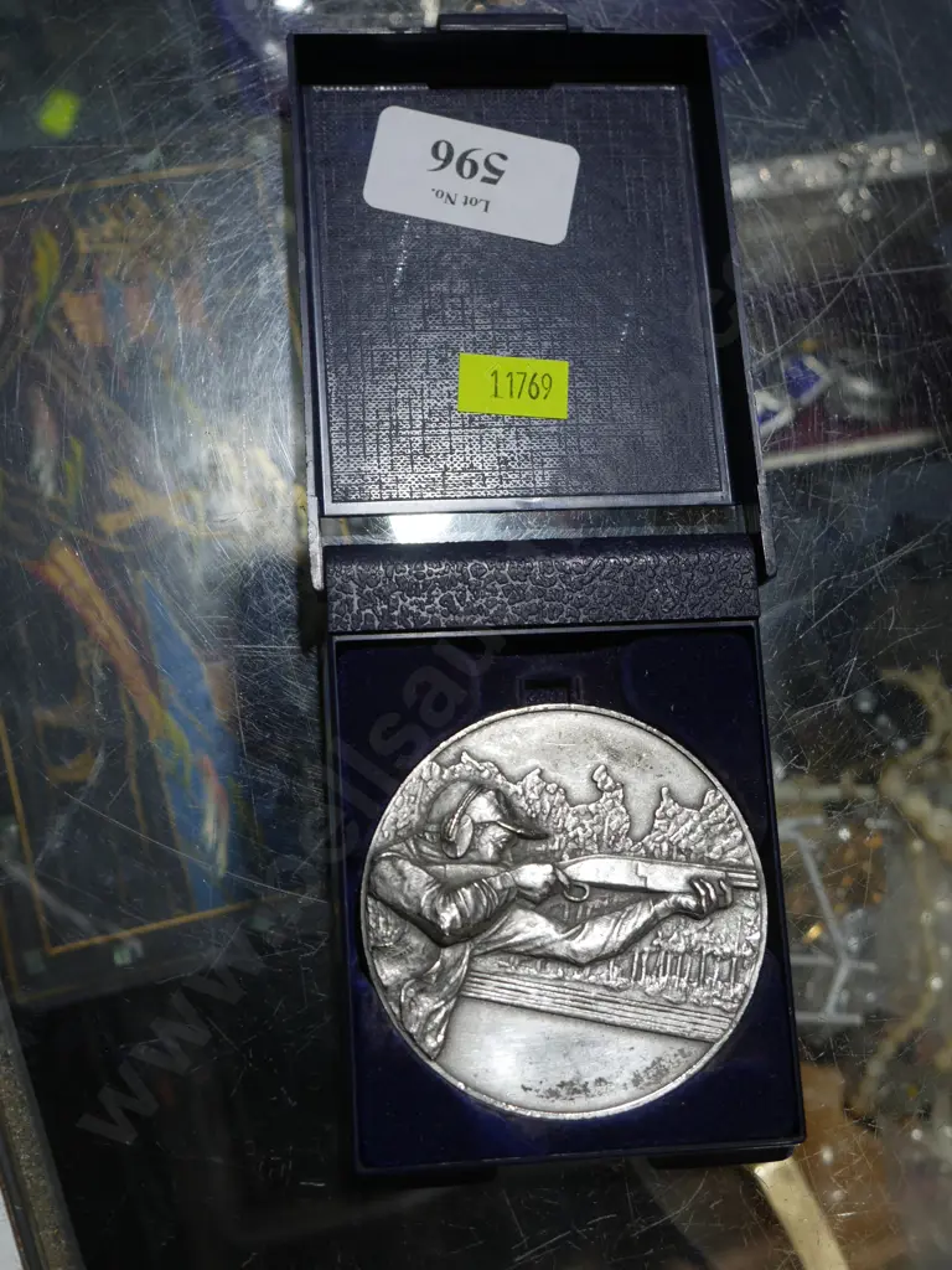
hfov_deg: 30.3
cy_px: 635
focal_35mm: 48
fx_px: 1760
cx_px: 476
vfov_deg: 39.7
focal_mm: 24
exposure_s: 1/60
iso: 200
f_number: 5.6
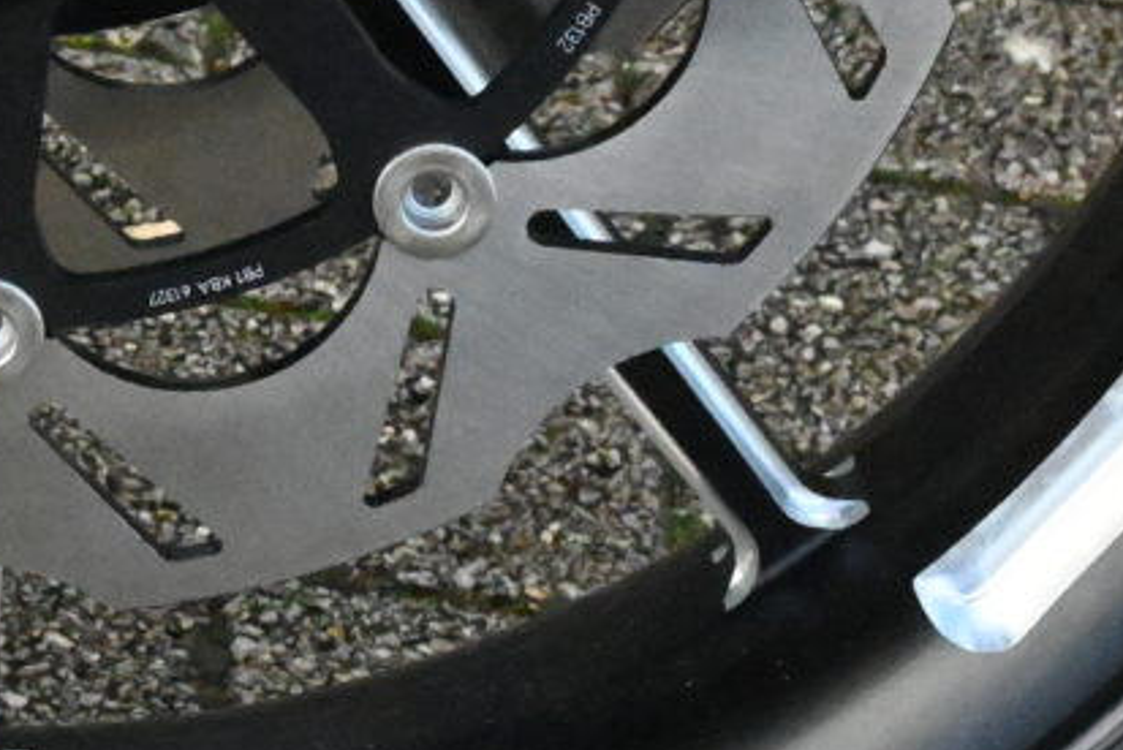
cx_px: 46
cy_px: -980
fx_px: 6961
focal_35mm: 223
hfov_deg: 9.2
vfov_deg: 5.9
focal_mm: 36
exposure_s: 1/5000
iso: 18000
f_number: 10
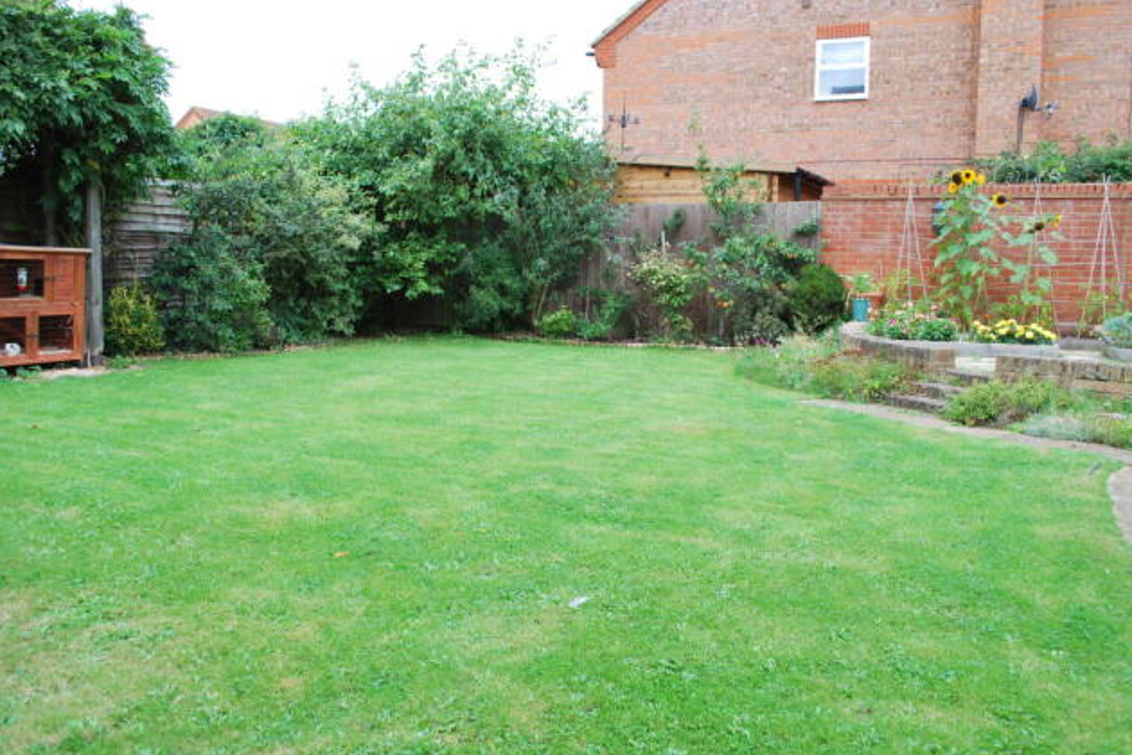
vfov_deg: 46.4
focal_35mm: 28
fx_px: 880
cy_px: 391
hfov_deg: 65.5
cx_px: 569
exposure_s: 1/125
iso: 180
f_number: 5.6
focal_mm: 18
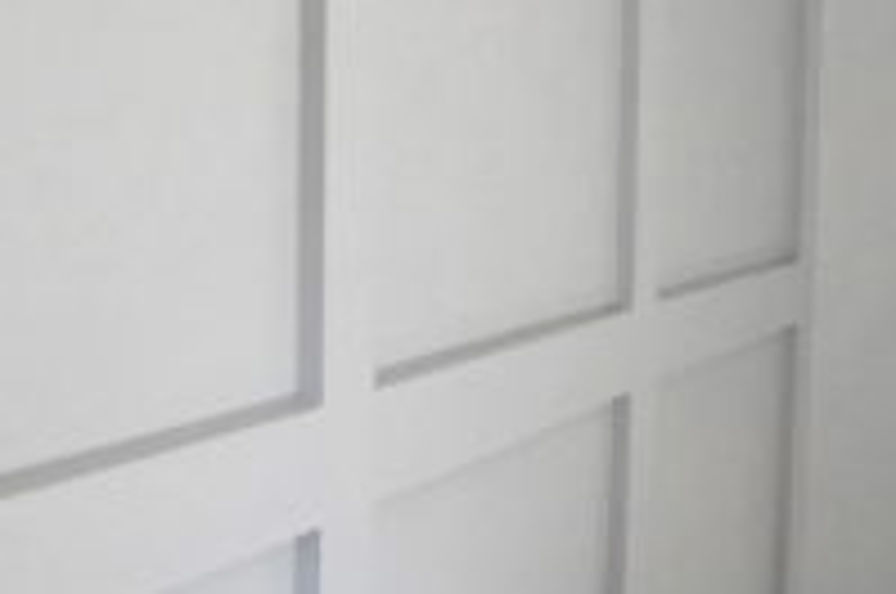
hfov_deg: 28.0
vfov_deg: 19.9
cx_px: 9
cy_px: 277
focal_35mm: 68
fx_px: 1690
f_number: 4
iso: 3200
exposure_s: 1/4000
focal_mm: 18
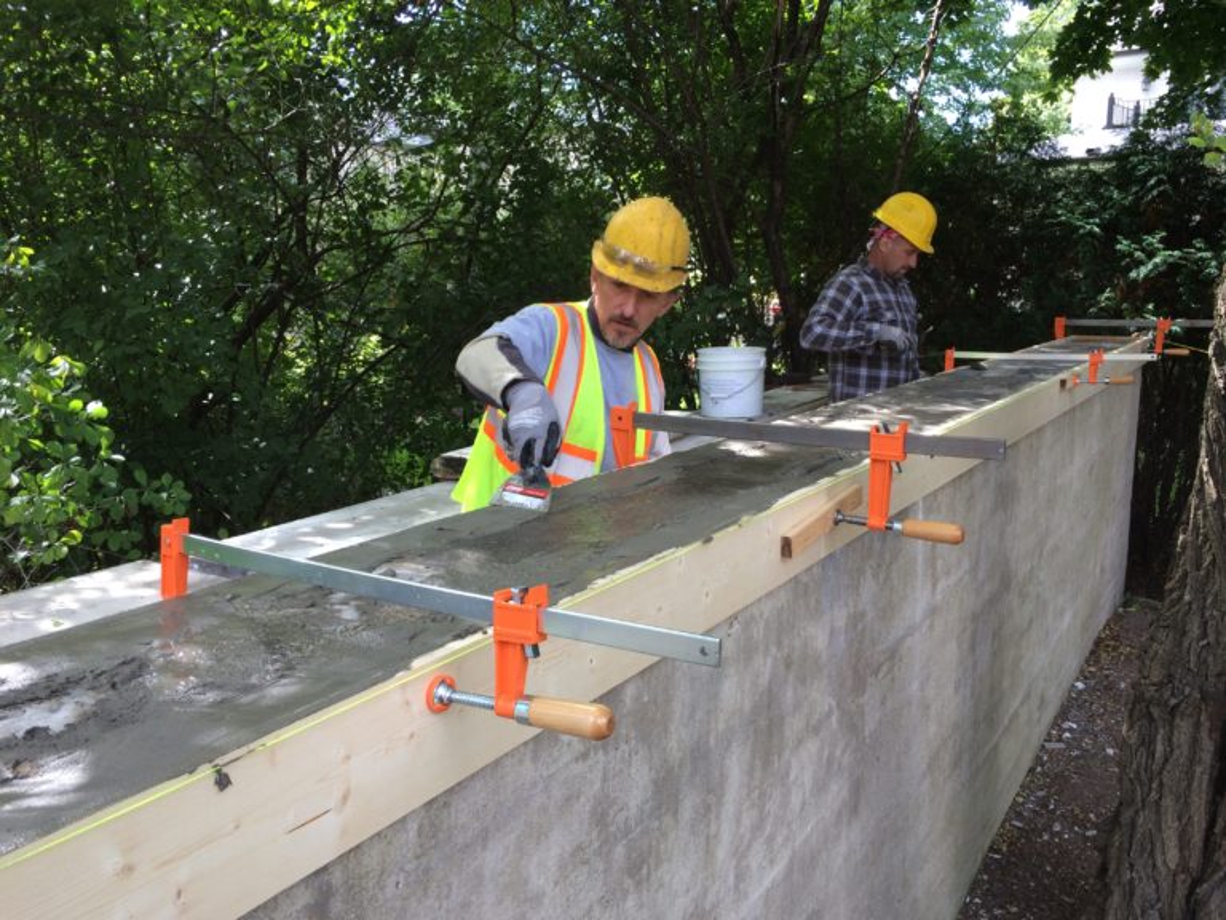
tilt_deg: -10.4
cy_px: 460
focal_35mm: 29
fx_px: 1027
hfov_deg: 61.7
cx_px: 613
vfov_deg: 48.2
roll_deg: +1.5
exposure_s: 1/120
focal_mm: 4.15
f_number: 2.2
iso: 32
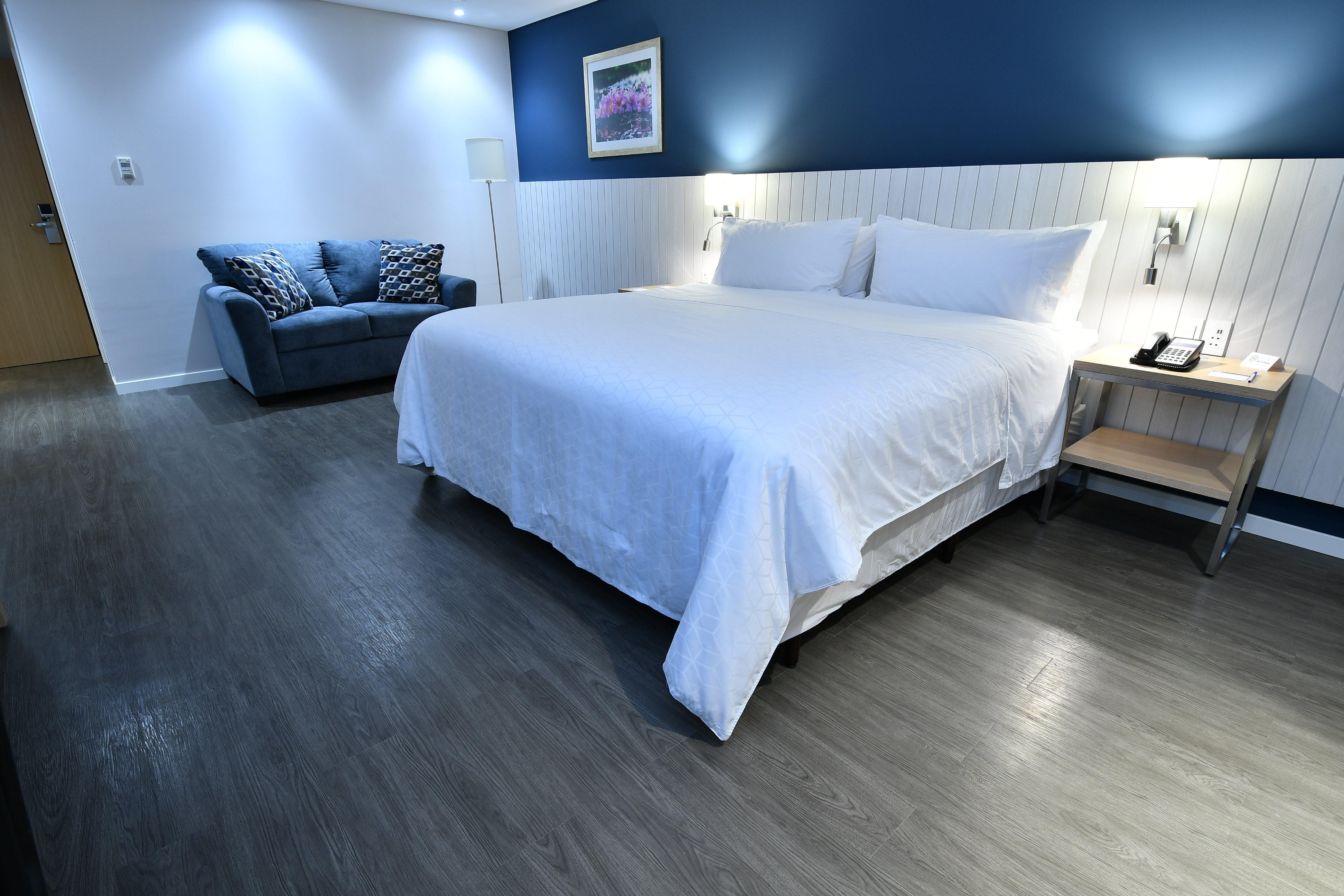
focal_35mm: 18
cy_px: 448
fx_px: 672
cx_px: 672
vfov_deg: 67.4
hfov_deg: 90.0
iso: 100
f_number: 8
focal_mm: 12
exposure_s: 1/1.3
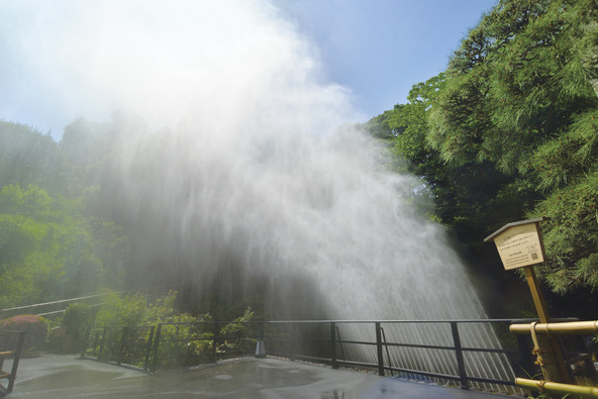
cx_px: 299
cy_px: 200
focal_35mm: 18
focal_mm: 18
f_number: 9
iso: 100
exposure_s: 1/640
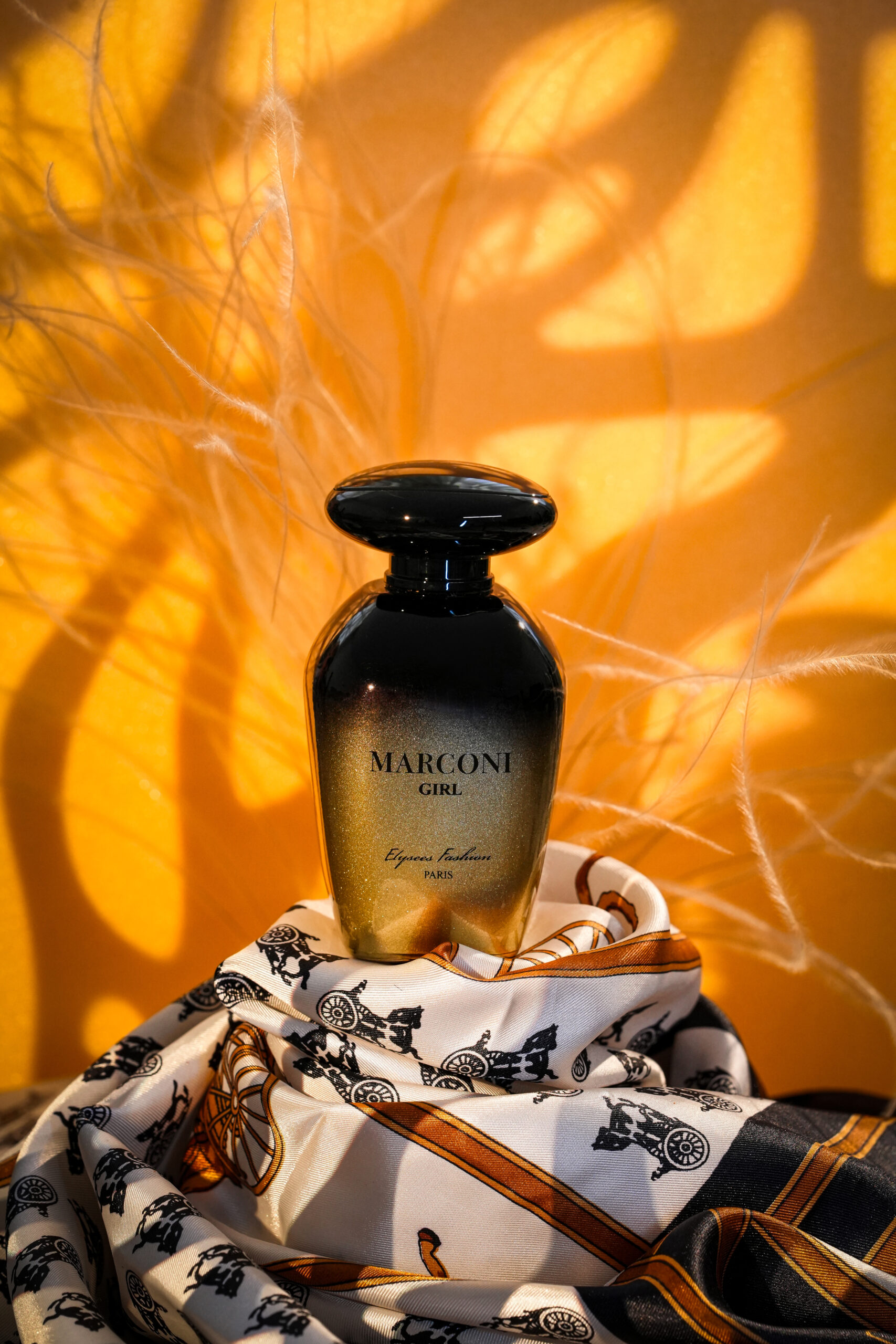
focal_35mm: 146
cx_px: 448
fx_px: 5450
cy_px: 672
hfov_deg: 9.4
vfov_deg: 14.1
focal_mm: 146
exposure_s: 1/100
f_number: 9
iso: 2000
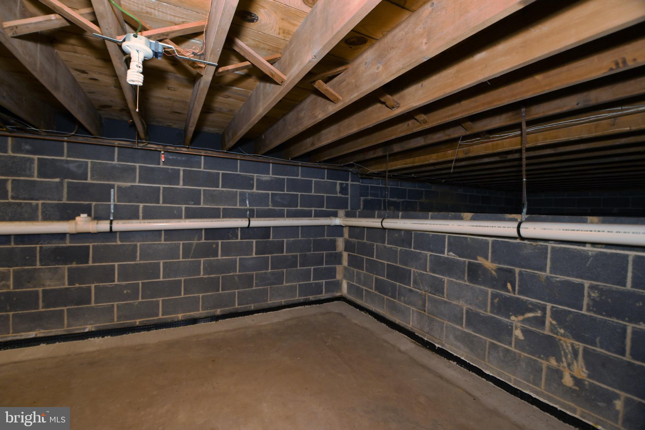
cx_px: 322
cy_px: 215
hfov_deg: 100.4
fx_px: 269
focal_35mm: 15
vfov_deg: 77.3
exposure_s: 1/25
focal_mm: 10
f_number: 4
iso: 500
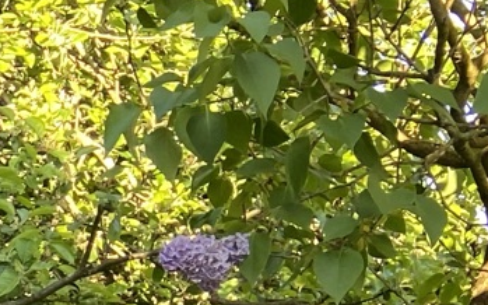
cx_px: -473
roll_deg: +2.9
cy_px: 886
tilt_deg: -12.1
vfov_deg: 8.0
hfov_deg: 12.9
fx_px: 1888
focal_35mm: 142
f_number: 1.8
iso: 50
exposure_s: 1/122
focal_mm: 4.25
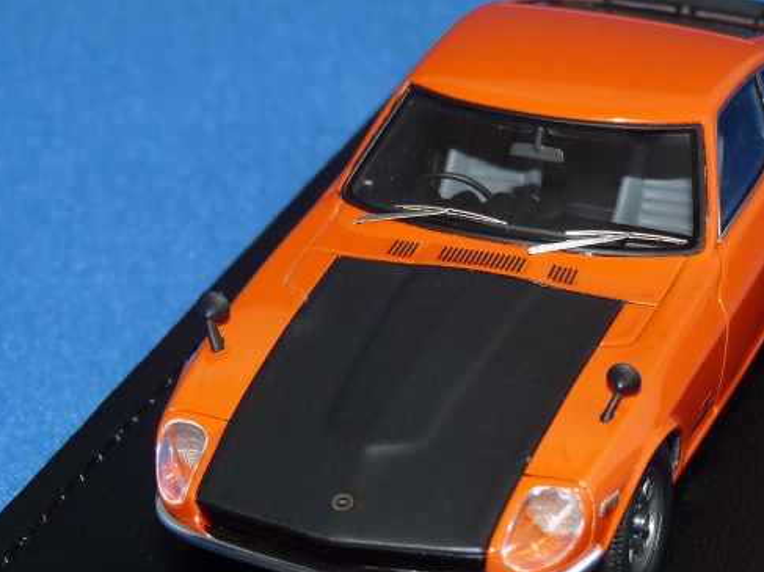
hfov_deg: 11.0
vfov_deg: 8.2
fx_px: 3972
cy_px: 299
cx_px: 491
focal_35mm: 180
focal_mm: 13.8
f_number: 3.4
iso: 100
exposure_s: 1/40
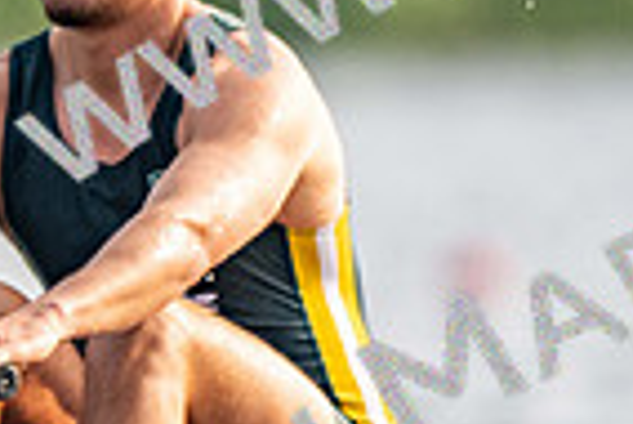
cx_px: -308
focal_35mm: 2447
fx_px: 43070
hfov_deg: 0.8
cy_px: 257
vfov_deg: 0.6
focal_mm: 600
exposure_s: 1/2500
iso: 360
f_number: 4
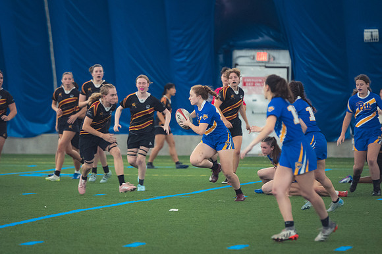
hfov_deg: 6.9
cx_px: 191
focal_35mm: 300
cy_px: 127
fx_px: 3181
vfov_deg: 4.6
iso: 3600
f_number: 2.8
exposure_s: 1/320
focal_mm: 200
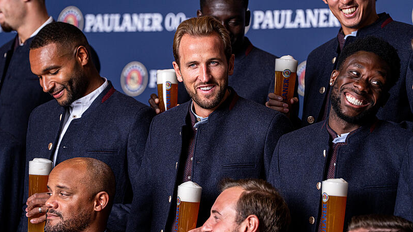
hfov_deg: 10.2
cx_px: 205
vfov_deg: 5.8
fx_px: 2311
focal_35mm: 211
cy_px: 126
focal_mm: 200
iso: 640
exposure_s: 1/200
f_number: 4
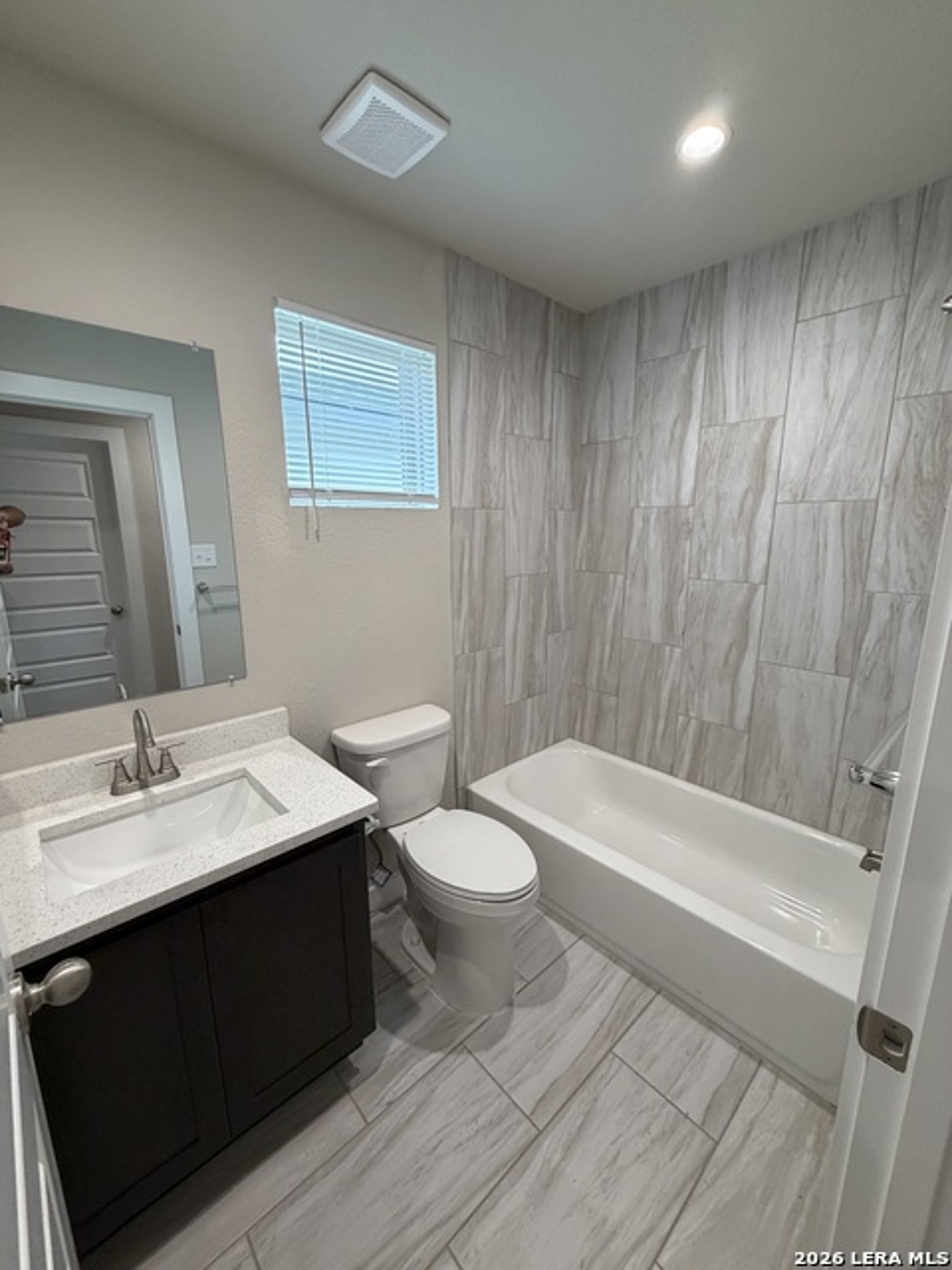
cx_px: 476
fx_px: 513
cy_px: 635
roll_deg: +0.0
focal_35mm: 14
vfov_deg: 102.1
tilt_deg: -11.2
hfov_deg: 85.7
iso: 320
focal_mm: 2.22
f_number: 2.2
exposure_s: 1/120
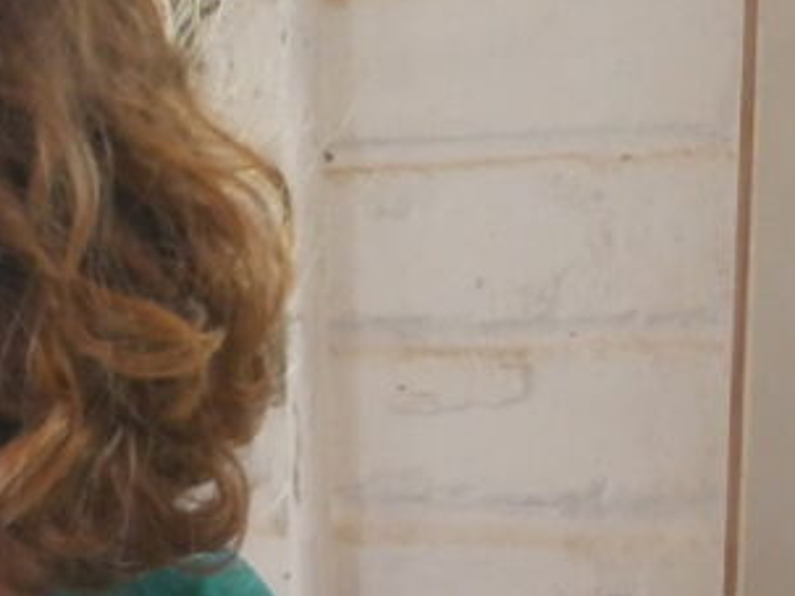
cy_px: 815
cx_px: -144
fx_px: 2640
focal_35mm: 115
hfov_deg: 16.5
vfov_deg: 12.4
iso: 3200
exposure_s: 1/50
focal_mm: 17
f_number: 4.1
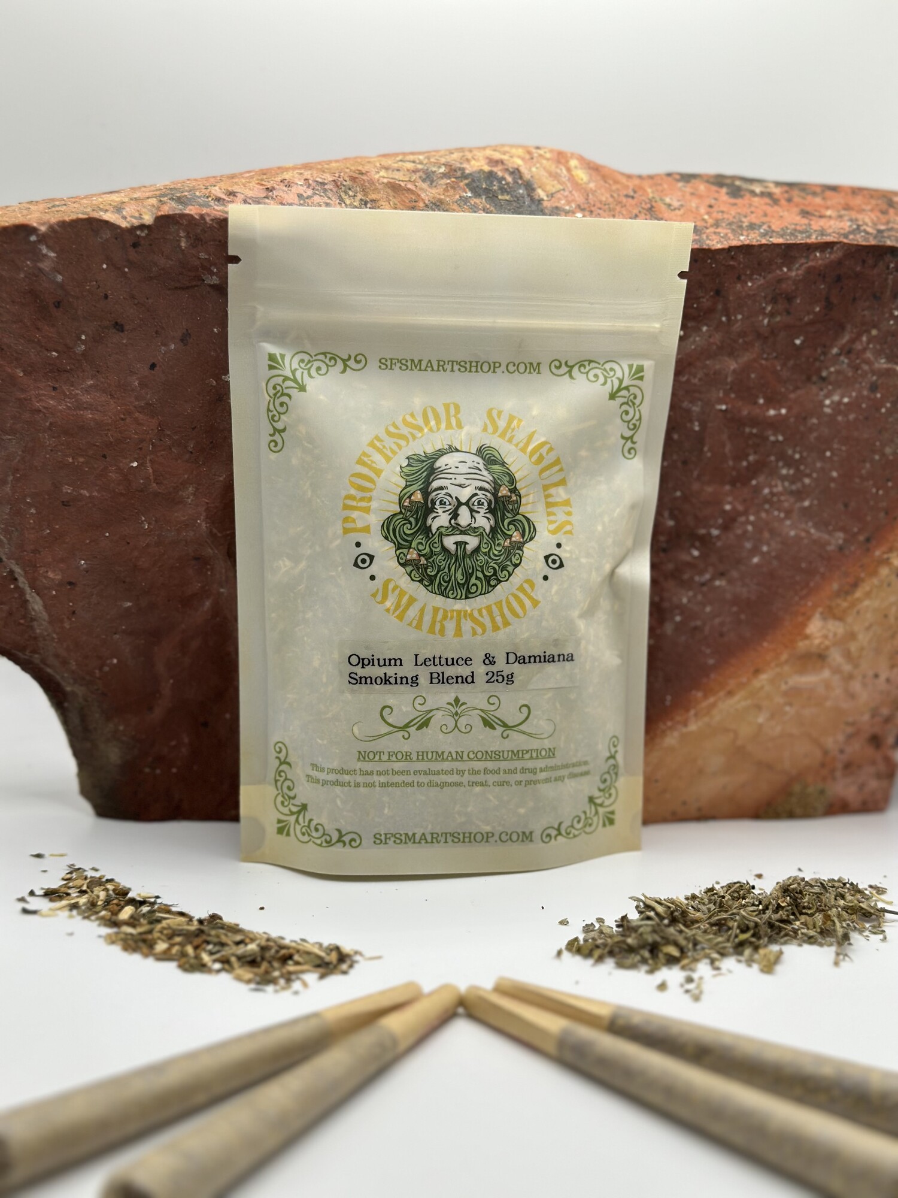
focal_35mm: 48
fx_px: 1660
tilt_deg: -14.2
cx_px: 449
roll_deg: -4.5
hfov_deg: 30.3
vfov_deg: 39.7
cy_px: 599
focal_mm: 6.86
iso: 80
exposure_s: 1/549
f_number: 1.78
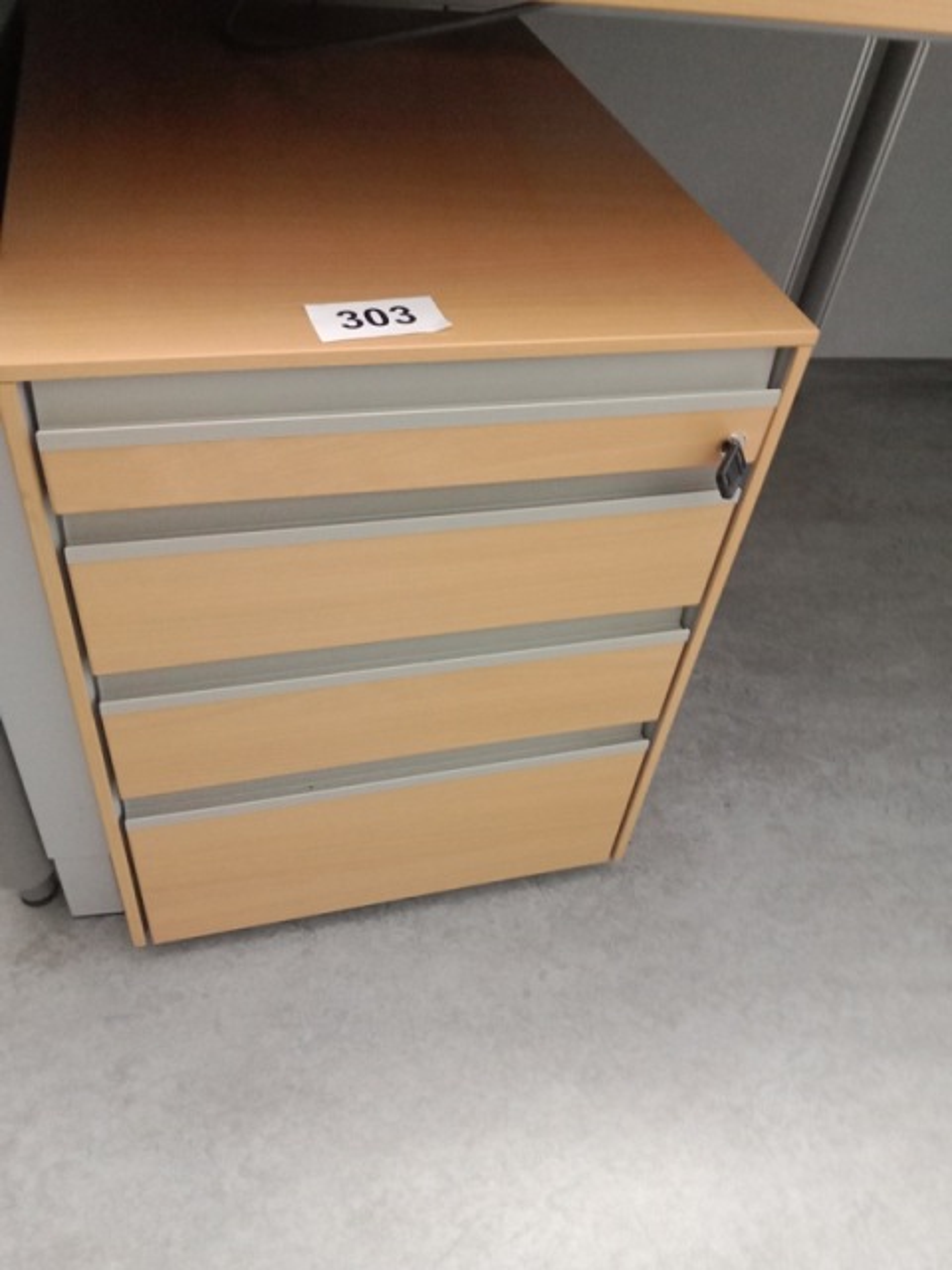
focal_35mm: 27
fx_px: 990
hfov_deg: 51.4
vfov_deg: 65.3
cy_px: 635
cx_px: 476
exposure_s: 1/16.7
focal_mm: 3.65
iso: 1055
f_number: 2.2
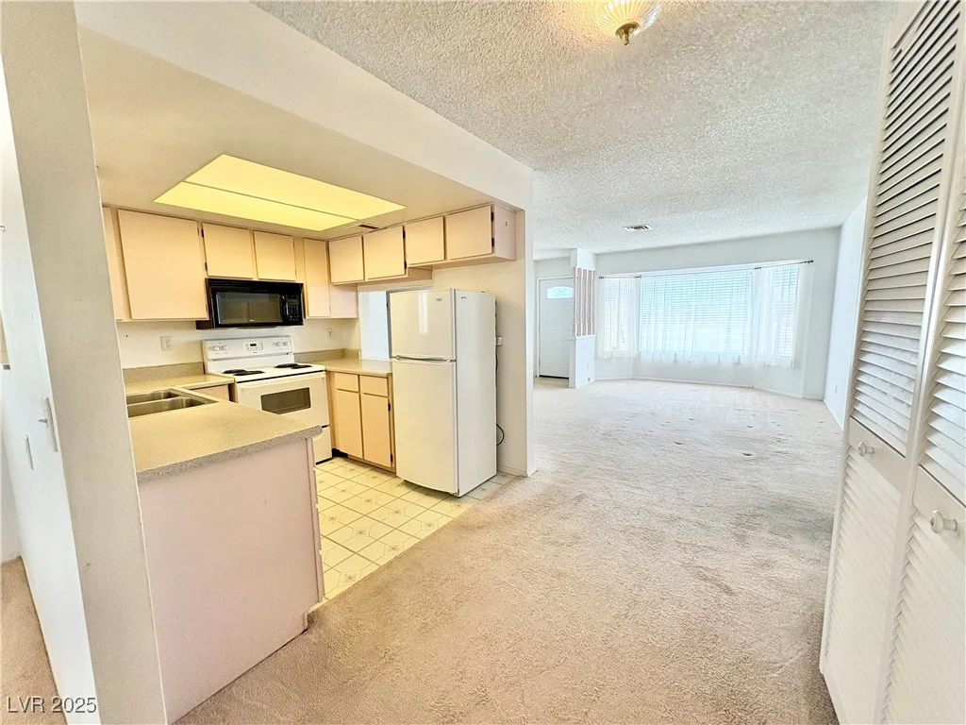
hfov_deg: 102.1
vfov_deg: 85.7
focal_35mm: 14
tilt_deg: -6.7
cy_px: 362
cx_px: 483
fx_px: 391
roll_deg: +1.1
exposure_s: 1/124
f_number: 2.2
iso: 100
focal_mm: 2.22
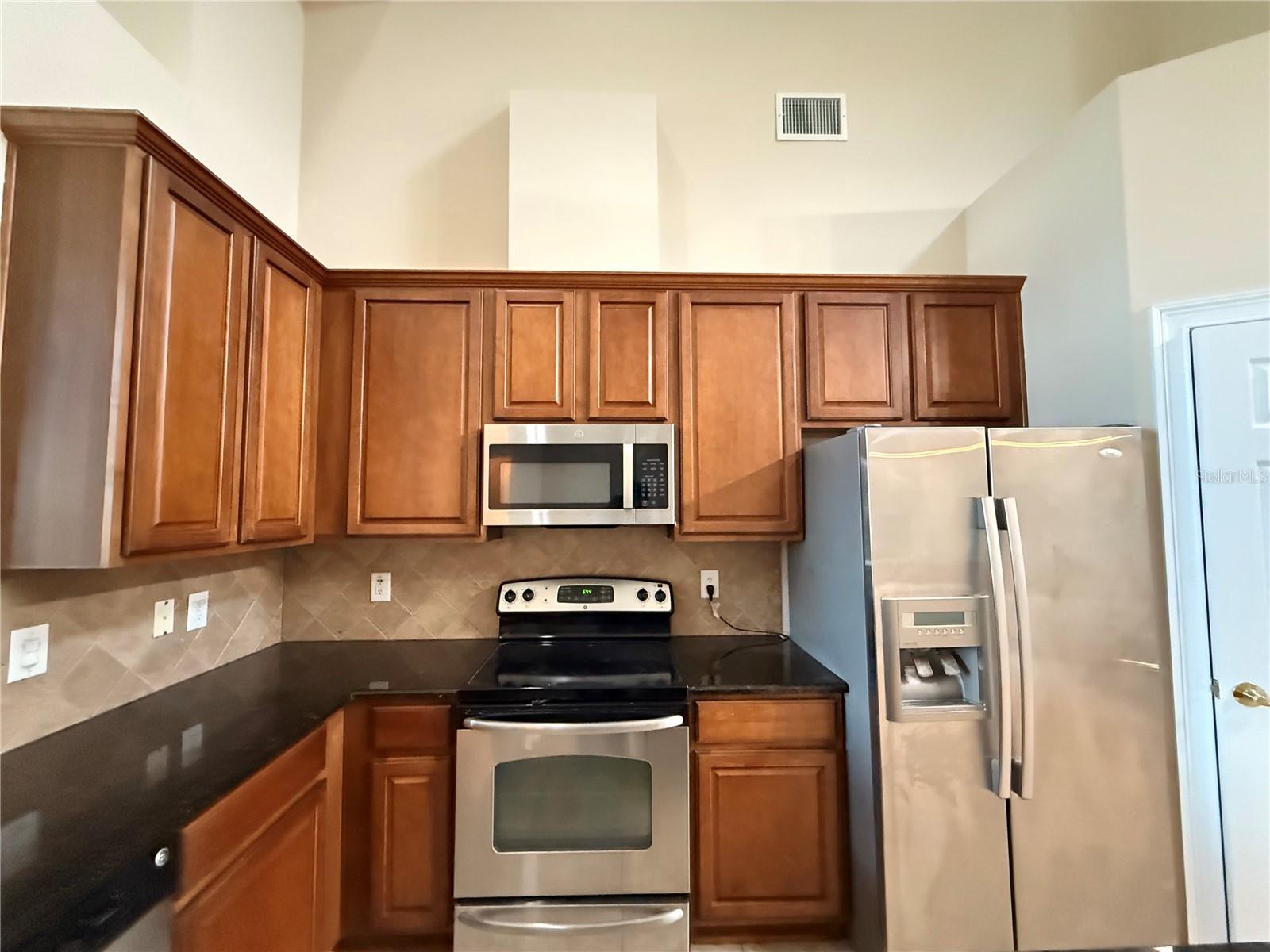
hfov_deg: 102.1
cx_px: 635
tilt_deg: +3.4
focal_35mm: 14
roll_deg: +0.3
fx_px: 514
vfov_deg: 85.7
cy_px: 476
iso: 1250
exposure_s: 1/40
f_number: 2.2
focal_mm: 2.22
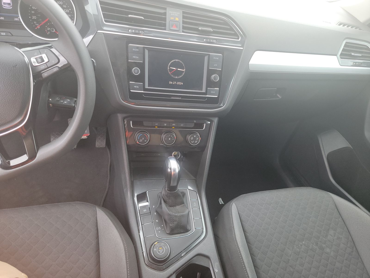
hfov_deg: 71.6
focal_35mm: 24
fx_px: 257
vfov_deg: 56.8
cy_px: 139
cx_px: 185
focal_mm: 6.7
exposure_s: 1/59
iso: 250
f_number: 1.8
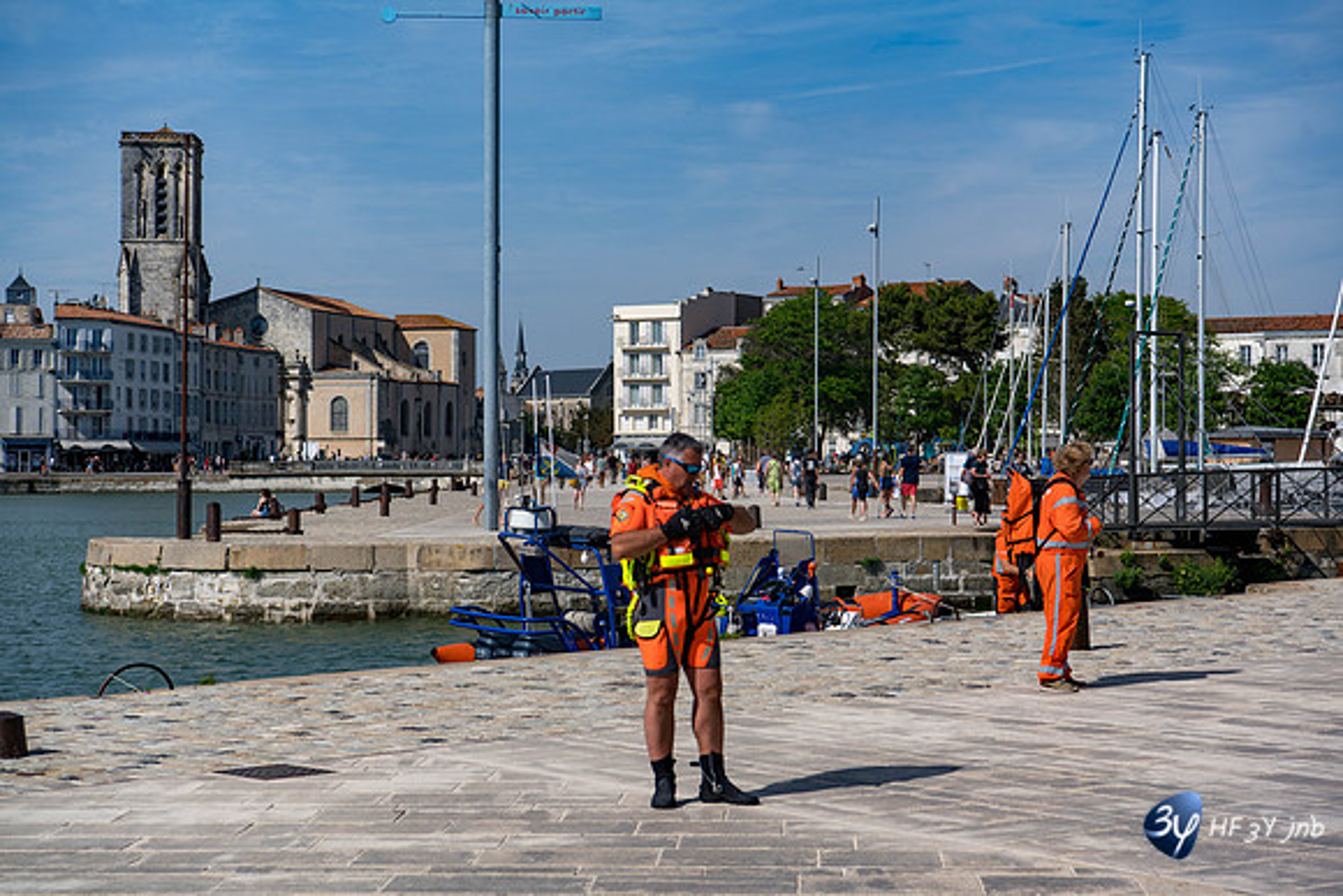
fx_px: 2612
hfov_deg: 28.8
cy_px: 448
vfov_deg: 19.5
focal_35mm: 70
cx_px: 672
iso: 64
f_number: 7.1
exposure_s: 1/800
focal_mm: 70
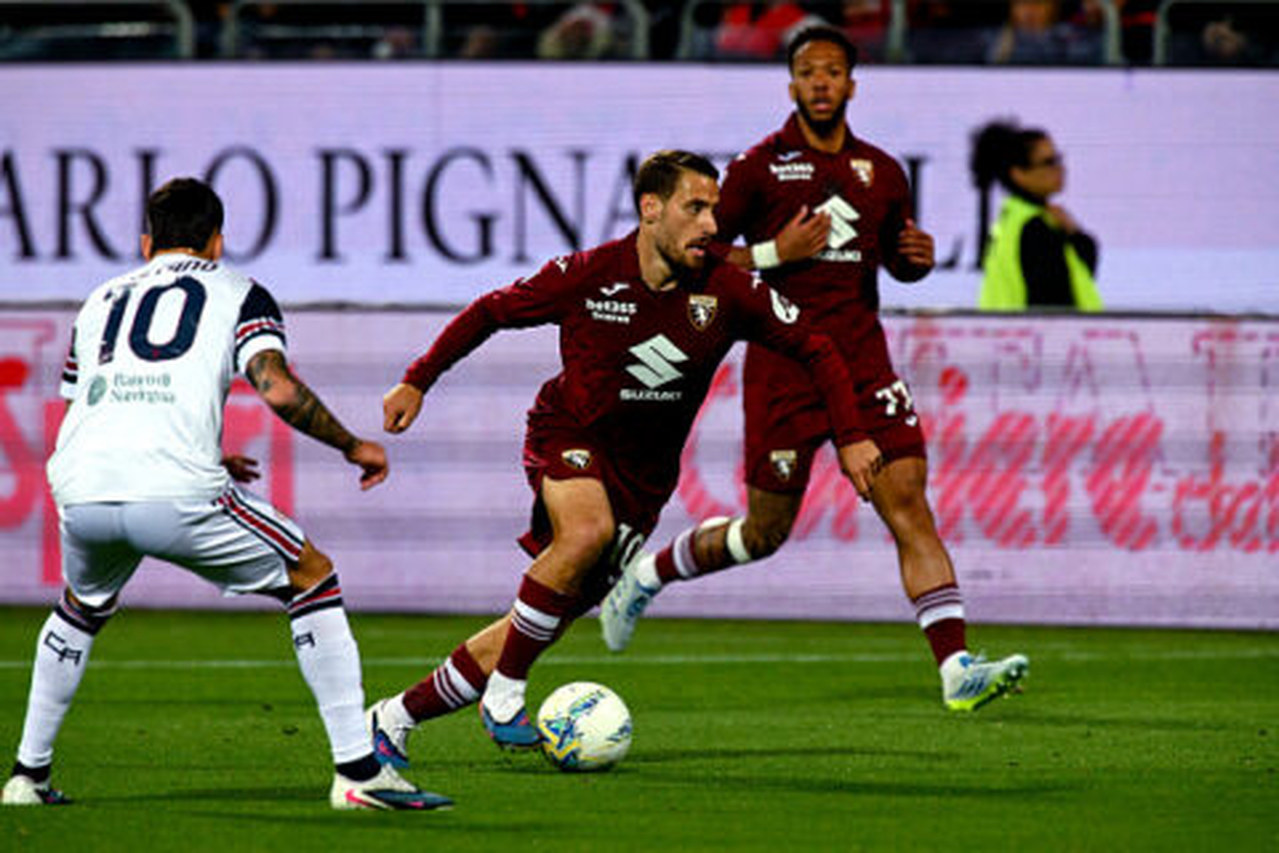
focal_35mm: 800
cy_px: 426
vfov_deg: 1.7
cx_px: 640
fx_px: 28420
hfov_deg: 2.6
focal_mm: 800
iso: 5000
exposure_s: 1/640
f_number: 7.1
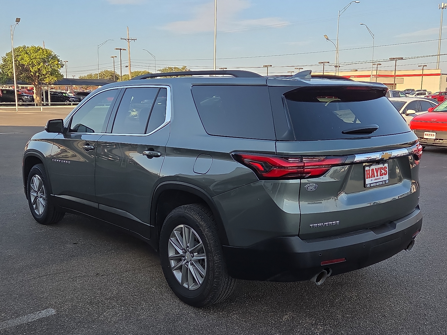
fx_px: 478
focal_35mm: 37
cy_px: 168
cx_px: 224
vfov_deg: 38.7
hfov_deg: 50.1
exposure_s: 1/833
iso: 25
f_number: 1.8
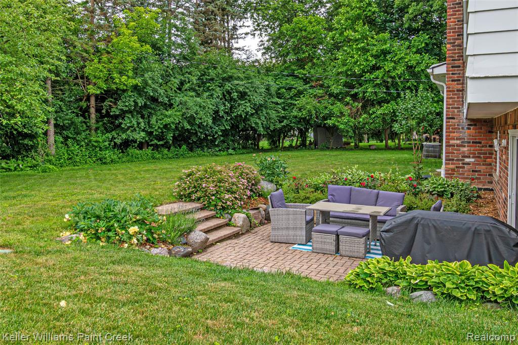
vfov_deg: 43.6
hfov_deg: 61.9
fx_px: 432
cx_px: 259
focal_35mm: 30
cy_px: 172
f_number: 16
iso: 1250
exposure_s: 1/80
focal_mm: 20
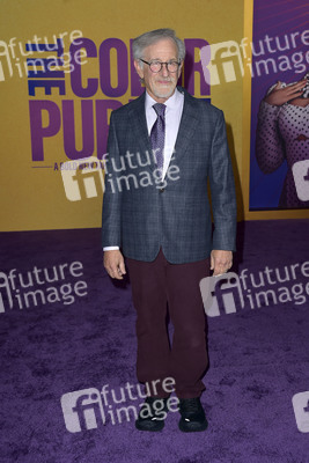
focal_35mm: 48
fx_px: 617
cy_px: 232
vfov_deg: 41.1
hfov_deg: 28.1
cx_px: 154
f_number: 6.3
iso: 320
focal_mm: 48
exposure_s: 1/250
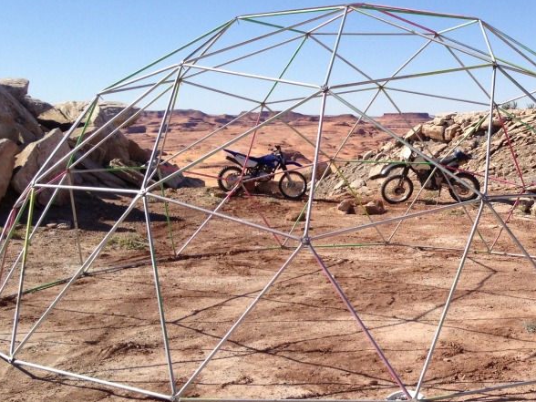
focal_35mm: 61
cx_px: 449
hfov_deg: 30.7
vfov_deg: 24.0
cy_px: 180
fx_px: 945
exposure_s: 1/1972
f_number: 2.4
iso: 50
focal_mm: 4.28
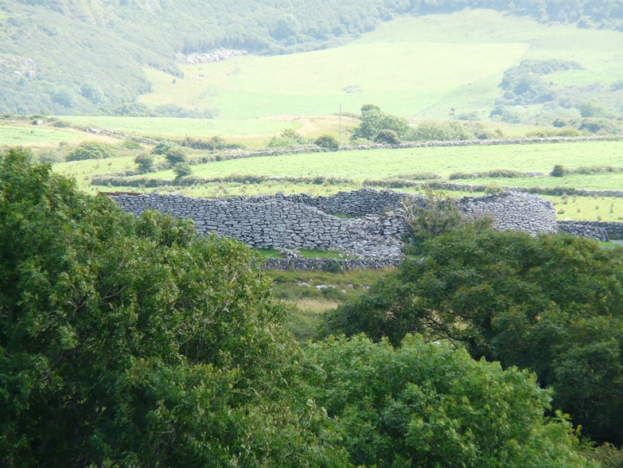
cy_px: 234
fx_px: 7382
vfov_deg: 3.6
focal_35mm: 410
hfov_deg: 4.8
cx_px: 312
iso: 100
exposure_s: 1/200
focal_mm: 67.4
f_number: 4
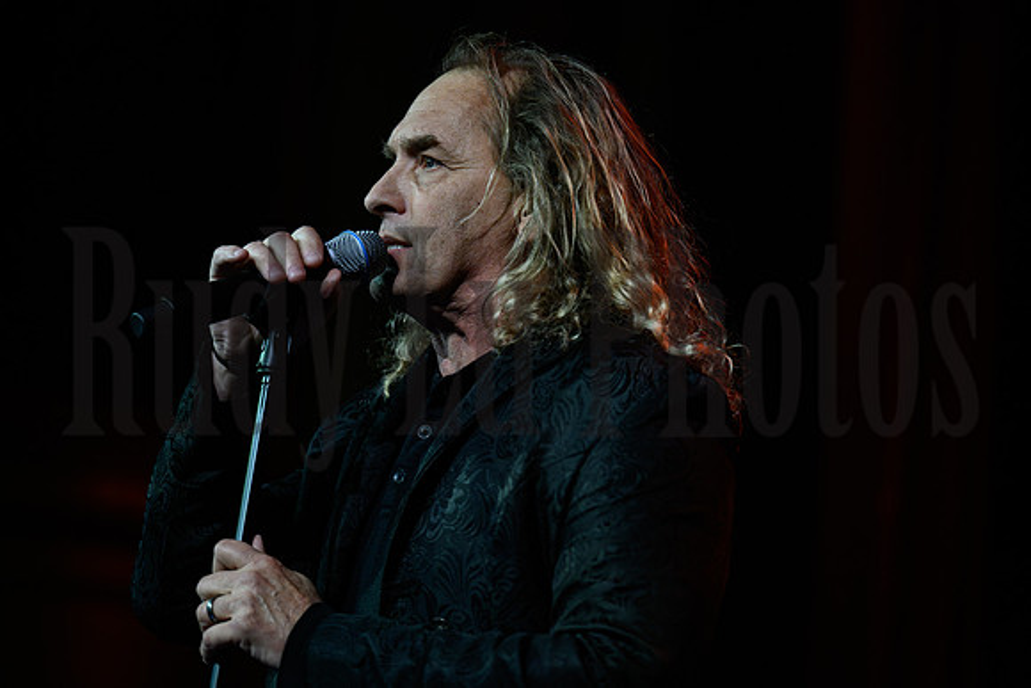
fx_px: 5729
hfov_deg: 10.3
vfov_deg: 6.9
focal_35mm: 200
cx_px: 516
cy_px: 344
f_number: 2.8
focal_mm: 200
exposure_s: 1/320
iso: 6400
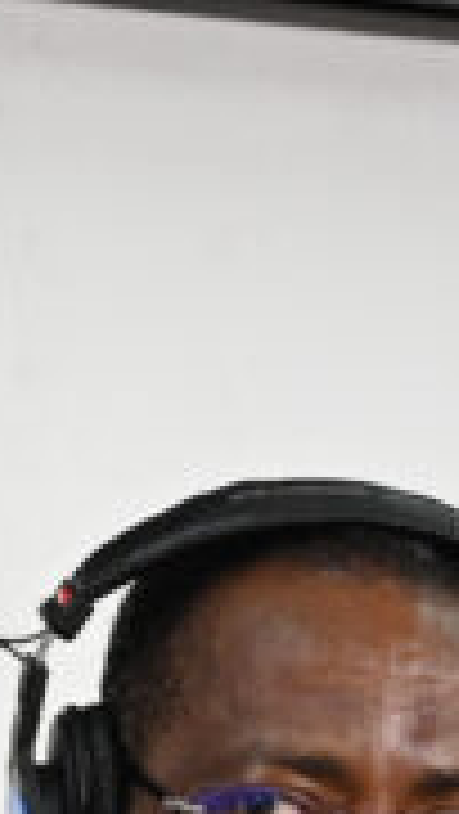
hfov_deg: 3.3
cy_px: 931
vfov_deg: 5.7
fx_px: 8081
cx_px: 292
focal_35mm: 374
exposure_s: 1/200
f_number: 4
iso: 800
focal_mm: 42
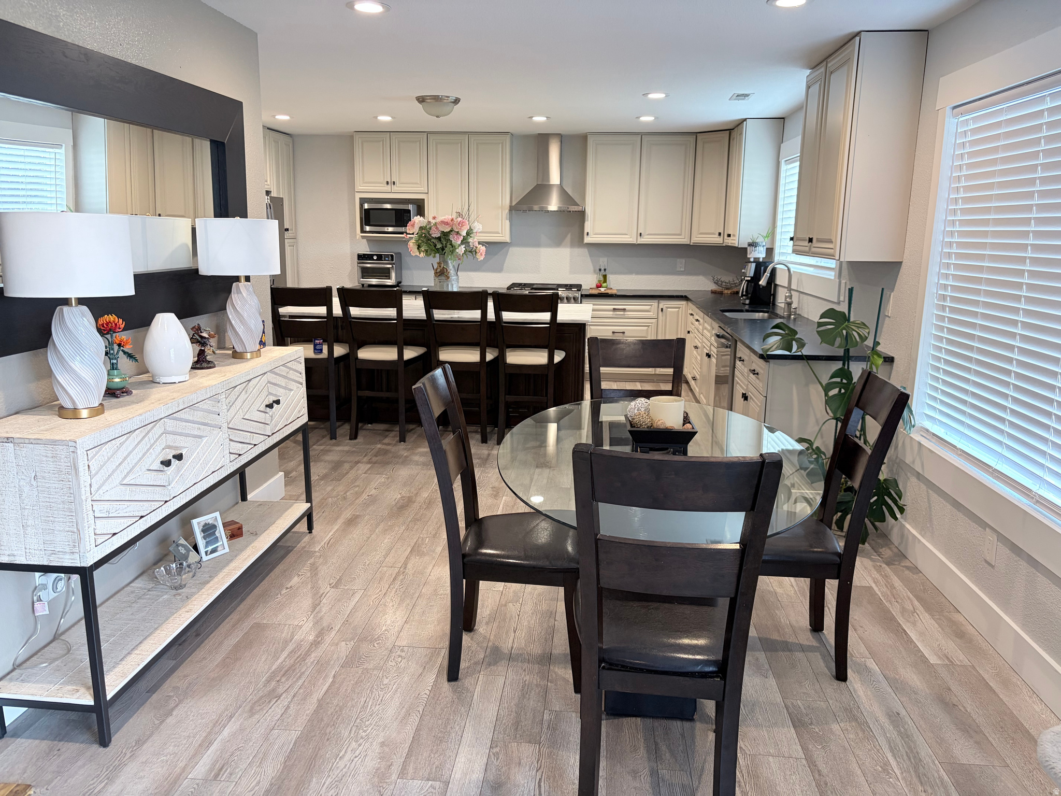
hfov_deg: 67.3
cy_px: 398
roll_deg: -0.3
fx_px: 797
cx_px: 530
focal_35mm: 26
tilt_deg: -9.7
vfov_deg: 53.1
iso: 125
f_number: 1.6
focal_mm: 5.96
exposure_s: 1/60
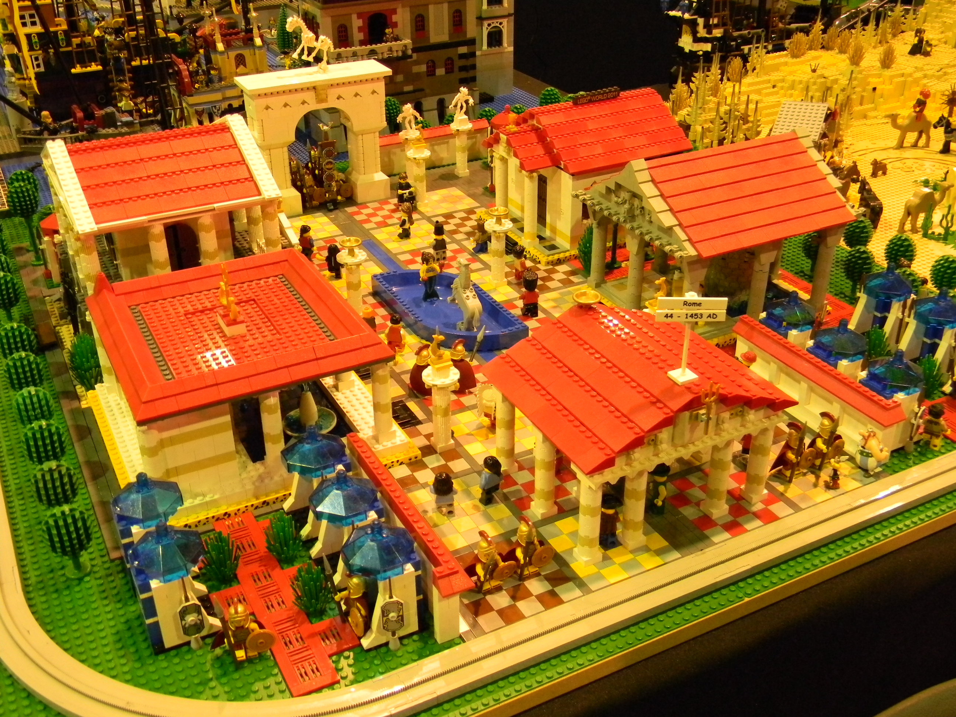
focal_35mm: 36
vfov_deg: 39.7
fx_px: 994
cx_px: 478
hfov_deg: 51.4
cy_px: 358
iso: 400
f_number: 3.7
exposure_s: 1/7.7
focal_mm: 6.4
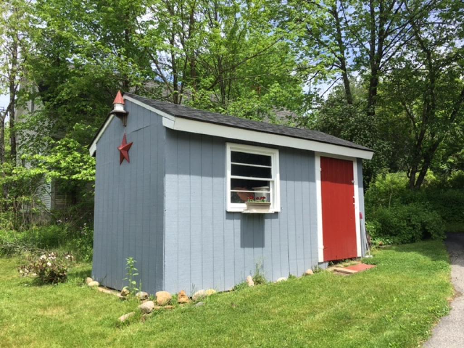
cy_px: 174
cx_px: 232
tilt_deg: +6.2
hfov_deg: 61.7
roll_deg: +0.9
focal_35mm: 29
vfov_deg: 48.2
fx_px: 389
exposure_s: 1/999
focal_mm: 4.15
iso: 25
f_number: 2.2
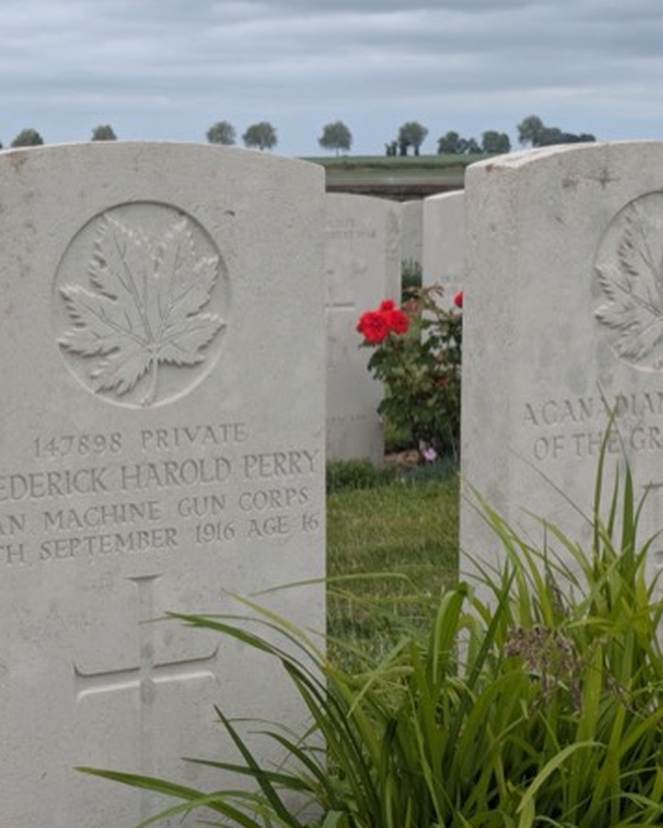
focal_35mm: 67
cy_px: 412
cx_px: 113
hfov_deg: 22.4
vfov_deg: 28.3
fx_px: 1643
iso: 45
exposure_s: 1/1553
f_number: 1.89
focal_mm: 5.43
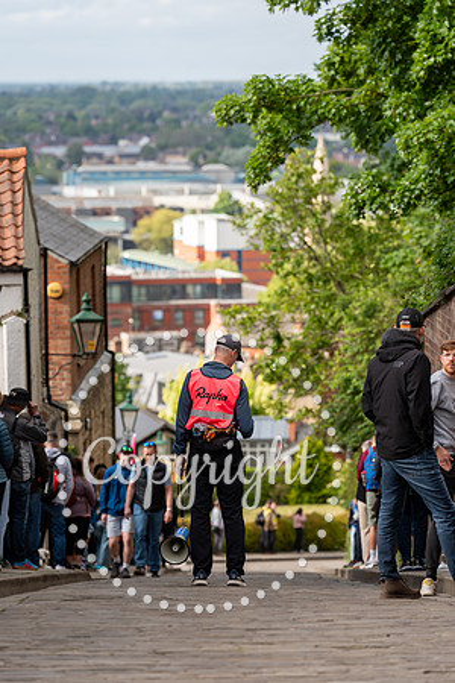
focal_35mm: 154
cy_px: 342
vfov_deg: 13.3
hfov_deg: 8.9
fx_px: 2919
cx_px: 228
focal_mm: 154
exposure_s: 1/1000
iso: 250
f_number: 4
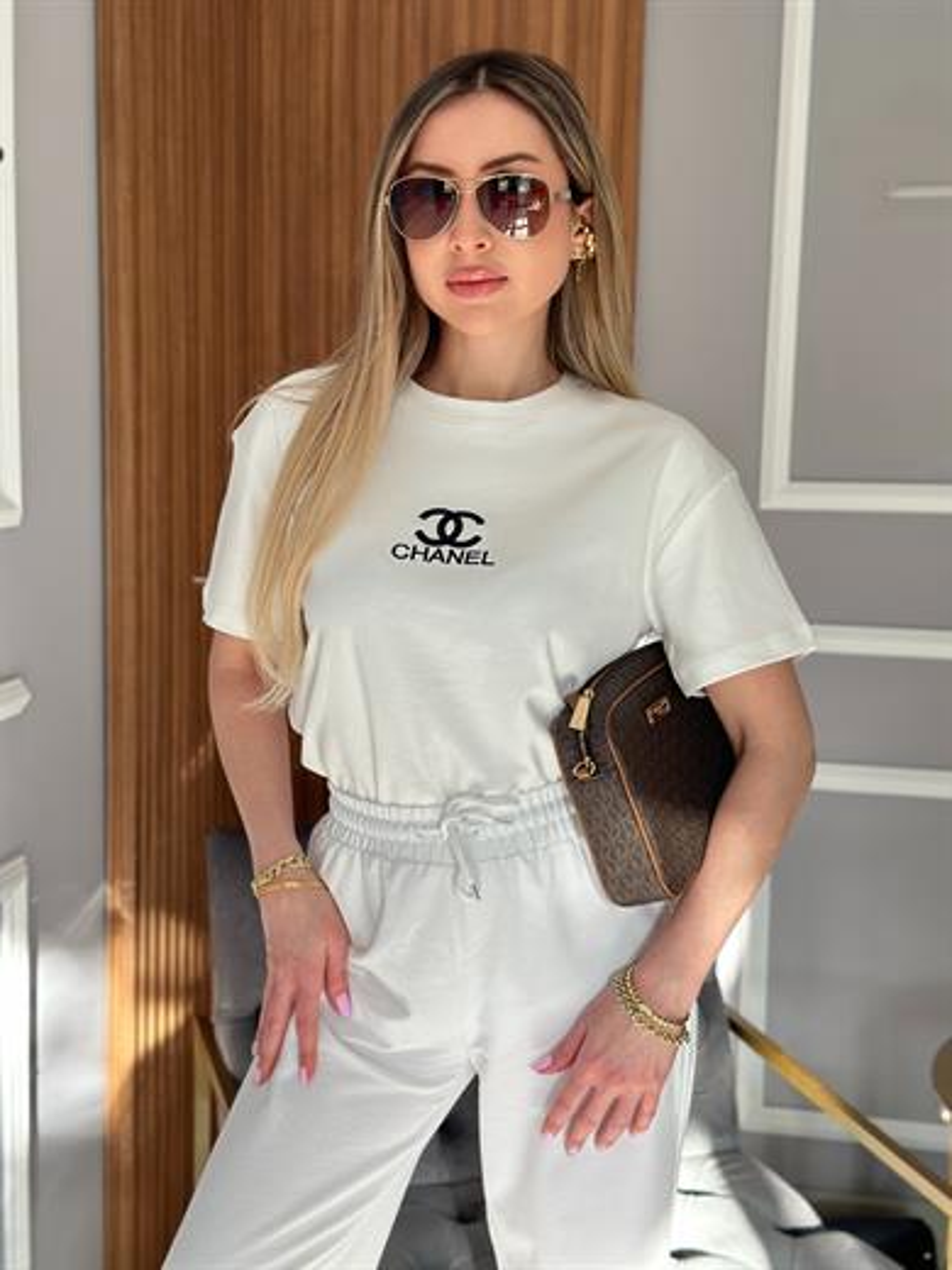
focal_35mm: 48
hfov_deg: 30.3
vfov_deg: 39.7
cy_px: 635
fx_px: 1760
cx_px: 476
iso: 125
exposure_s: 1/172
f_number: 1.78
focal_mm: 6.86
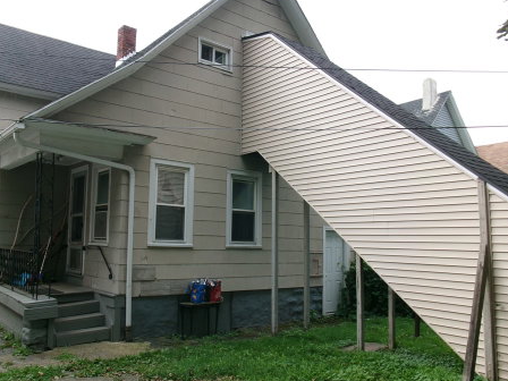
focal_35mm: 32
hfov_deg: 56.8
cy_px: 201
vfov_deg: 44.1
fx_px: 470
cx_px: 235
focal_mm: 5.1
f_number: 10.8
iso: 100
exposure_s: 1/38
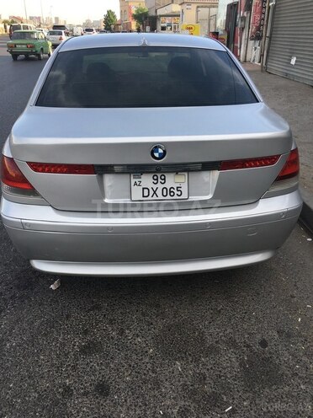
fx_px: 350
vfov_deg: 61.7
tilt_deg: -26.8
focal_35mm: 29
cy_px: 209
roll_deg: -0.9
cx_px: 156
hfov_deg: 48.2
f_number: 2.2
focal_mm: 4.15
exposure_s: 1/430
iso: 25
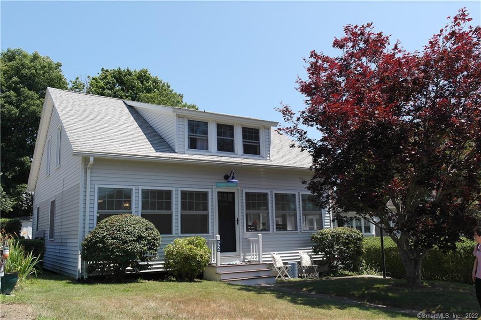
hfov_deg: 61.9
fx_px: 401
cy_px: 160
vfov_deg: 43.6
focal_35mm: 30
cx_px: 240
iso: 100
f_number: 5.6
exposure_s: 1/250
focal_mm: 20
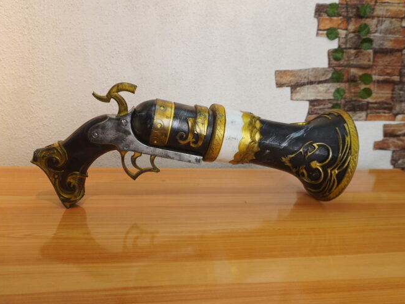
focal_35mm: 27
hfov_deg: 65.3
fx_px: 316
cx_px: 210
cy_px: 156
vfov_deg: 51.3
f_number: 4
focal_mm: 16
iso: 400
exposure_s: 1/100
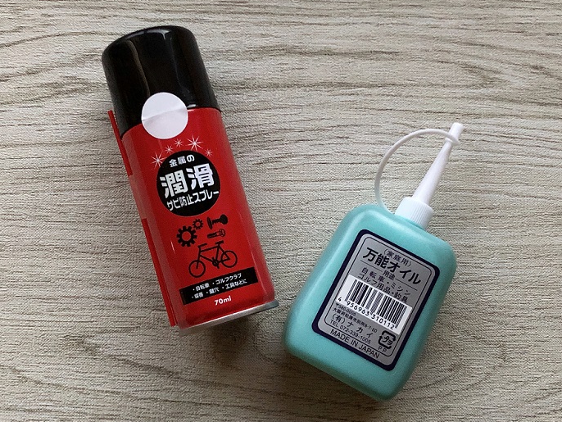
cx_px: 286
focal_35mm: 50
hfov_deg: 38.2
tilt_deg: -83.2
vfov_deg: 29.1
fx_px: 812
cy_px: 213
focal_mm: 3.99
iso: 100
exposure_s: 1/15
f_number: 1.8
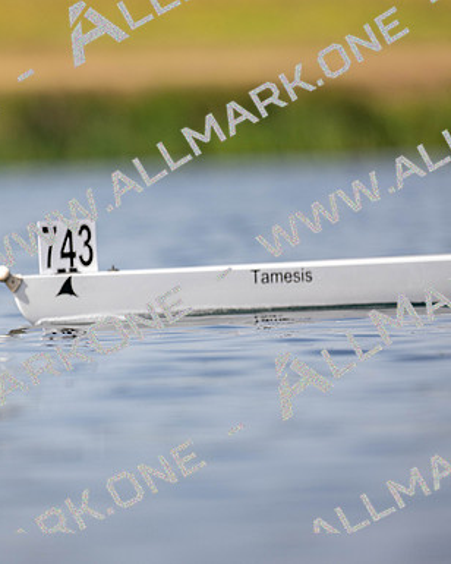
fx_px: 14165
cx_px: 149
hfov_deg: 1.8
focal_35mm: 849
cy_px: 282
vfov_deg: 2.3
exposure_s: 1/2500
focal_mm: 600
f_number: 4
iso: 110
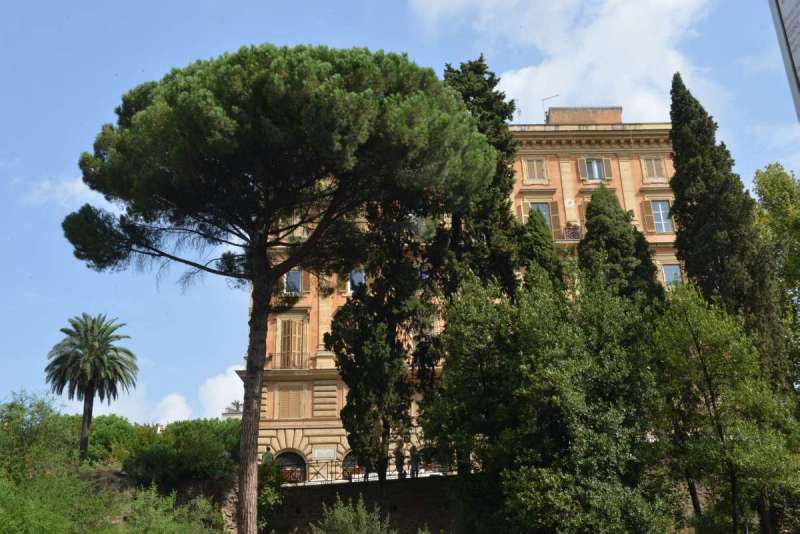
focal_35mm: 44
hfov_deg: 44.5
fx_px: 978
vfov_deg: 30.5
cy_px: 267
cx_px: 400
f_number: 20
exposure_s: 1/125
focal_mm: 44
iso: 1400
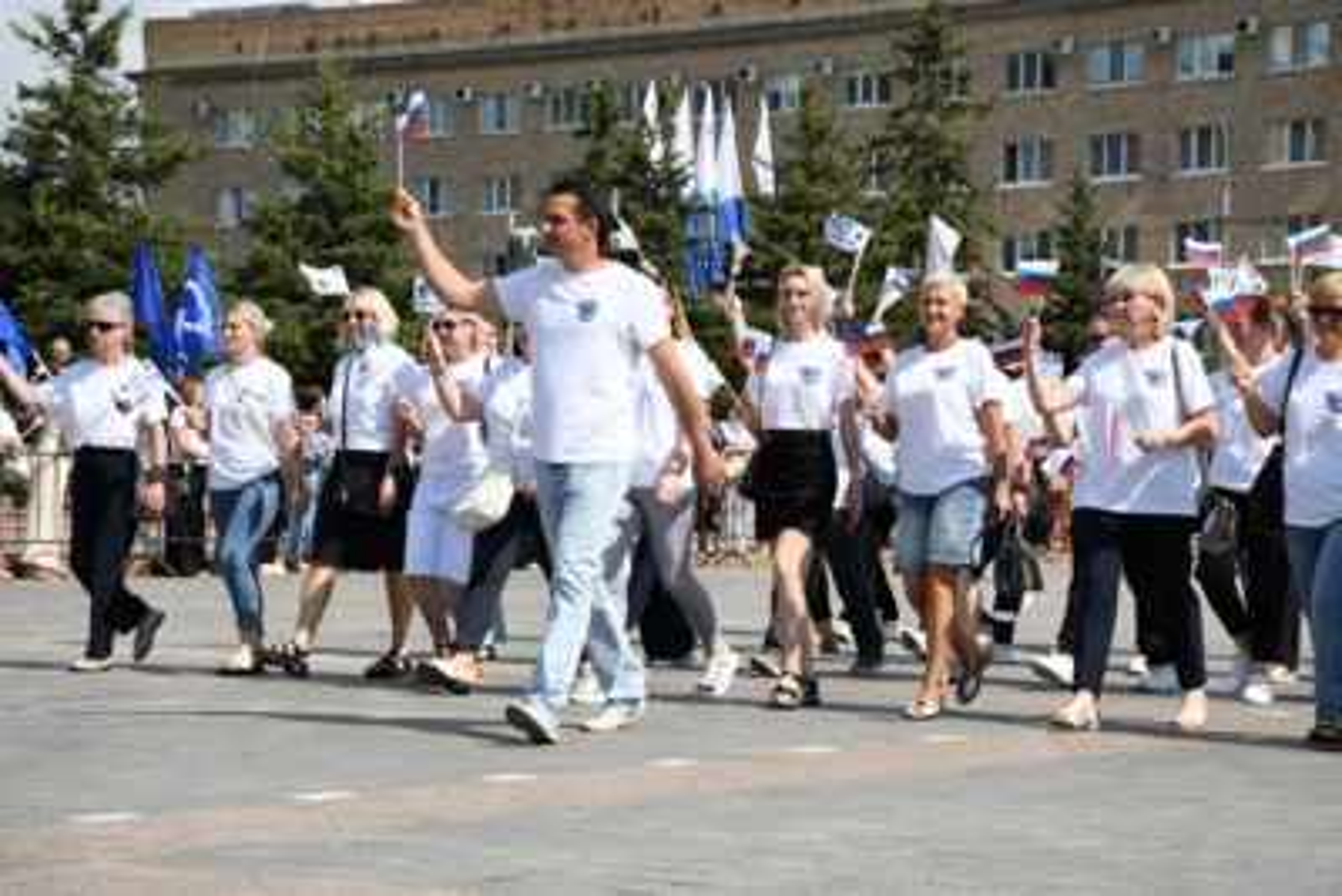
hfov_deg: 21.9
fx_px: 3468
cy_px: 448
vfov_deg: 14.7
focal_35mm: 93
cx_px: 671
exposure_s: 1/1000
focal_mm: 62
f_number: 8
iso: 320
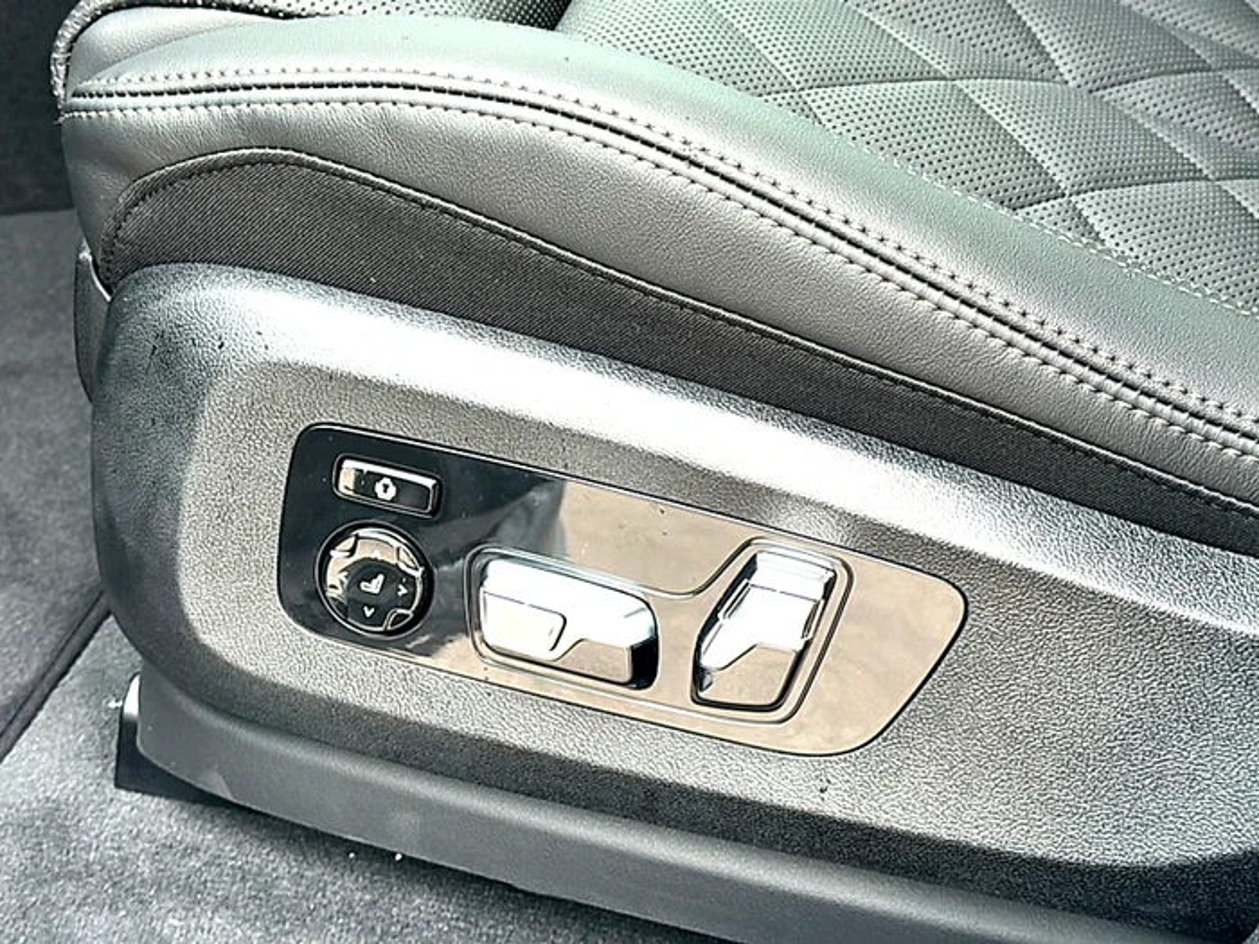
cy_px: 472
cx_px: 630
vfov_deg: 28.0
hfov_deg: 36.8
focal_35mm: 52
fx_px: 1891
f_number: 1.78
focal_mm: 6.86
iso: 80
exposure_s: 1/125
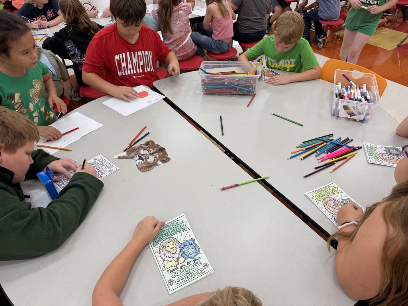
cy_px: 153
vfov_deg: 56.8
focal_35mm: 24
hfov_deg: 71.6
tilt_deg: -41.6
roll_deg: +0.1
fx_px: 283
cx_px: 204
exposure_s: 1/120
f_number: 1.78
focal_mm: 6.76
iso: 125
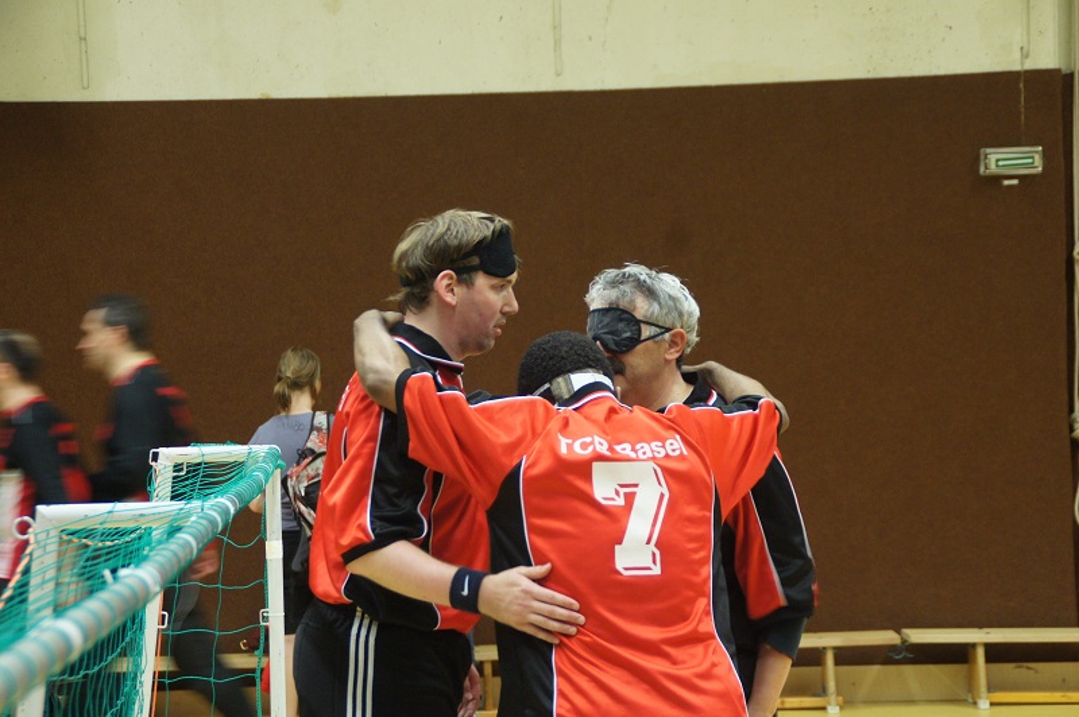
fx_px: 3594
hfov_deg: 17.1
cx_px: 540
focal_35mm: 120
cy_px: 358
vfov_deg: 11.4
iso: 1600
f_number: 5.6
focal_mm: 80
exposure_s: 1/25
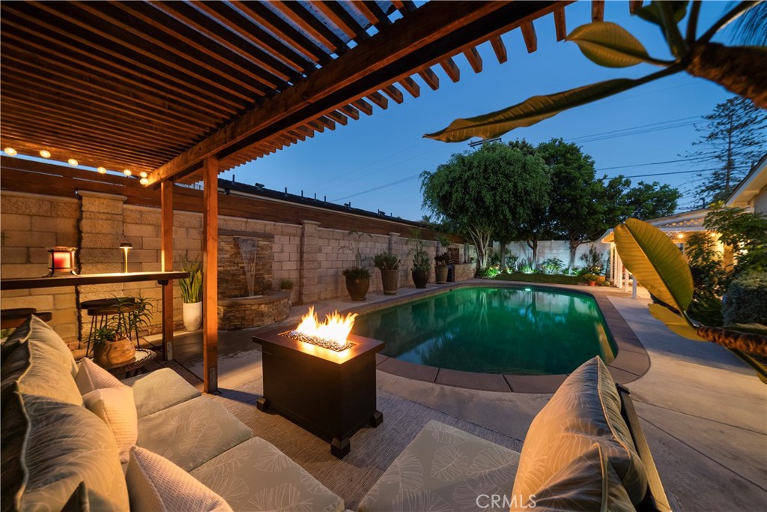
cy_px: 256
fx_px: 256
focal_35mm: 12
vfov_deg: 90.0
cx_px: 384
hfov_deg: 112.6
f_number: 9
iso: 400
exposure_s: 2
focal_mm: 12
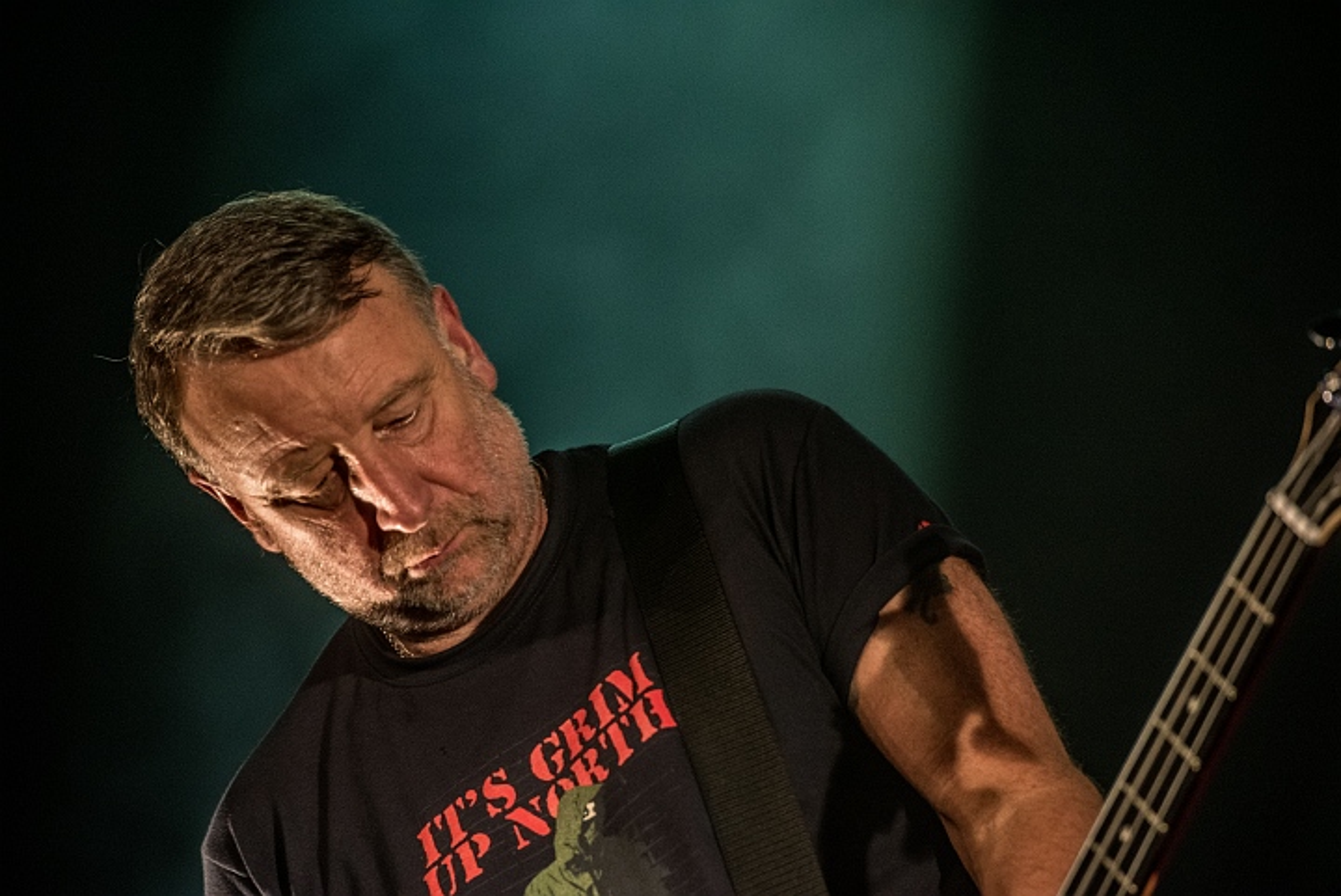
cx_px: 670
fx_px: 7454
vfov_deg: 6.9
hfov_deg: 10.3
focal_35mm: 200
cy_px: 448
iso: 3200
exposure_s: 1/100
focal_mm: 200
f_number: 4.5
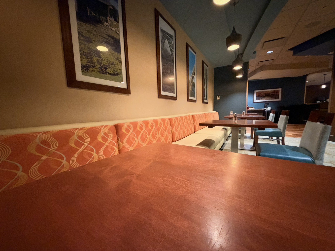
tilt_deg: -5.4
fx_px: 135
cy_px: 126
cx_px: 168
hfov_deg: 102.1
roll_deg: +1.5
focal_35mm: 14
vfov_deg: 85.7
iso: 1250
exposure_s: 1/30
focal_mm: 2.22
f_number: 2.2
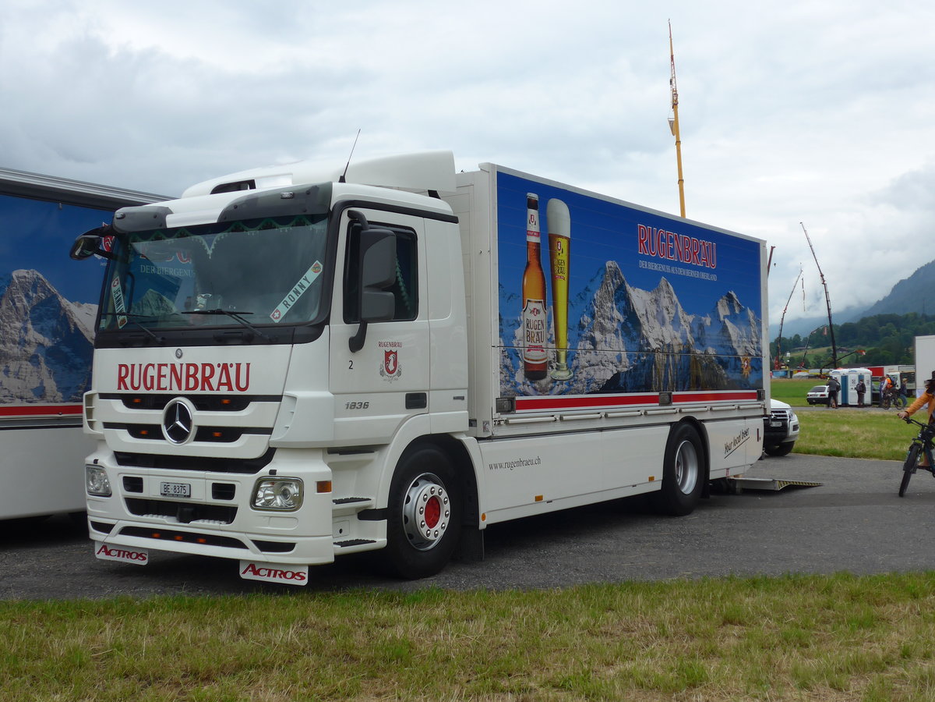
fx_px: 1188
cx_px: 468
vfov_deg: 32.9
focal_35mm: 44
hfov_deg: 42.9
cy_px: 351
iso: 80
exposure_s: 1/1000
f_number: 2.8
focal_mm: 9
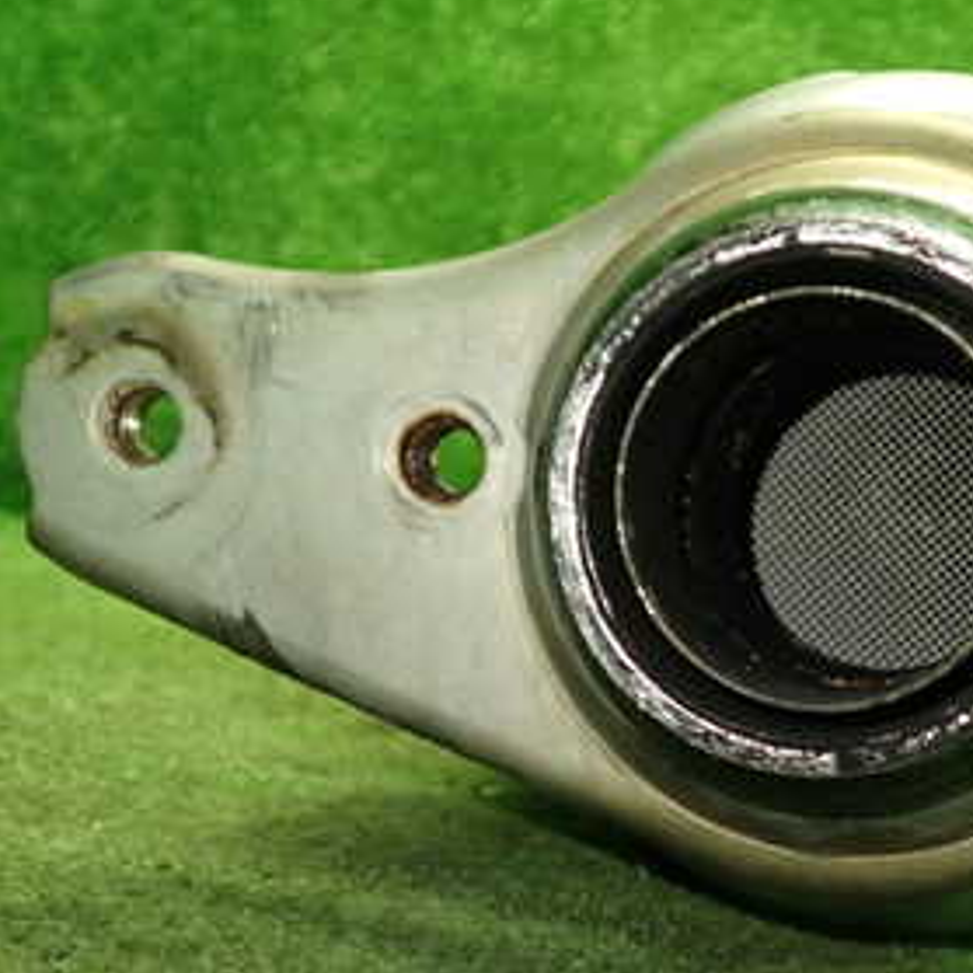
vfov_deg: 30.0
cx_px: 928
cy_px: 589
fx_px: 1813
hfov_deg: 28.5
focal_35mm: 57
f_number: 2.3
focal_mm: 5.4
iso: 320
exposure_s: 1/30
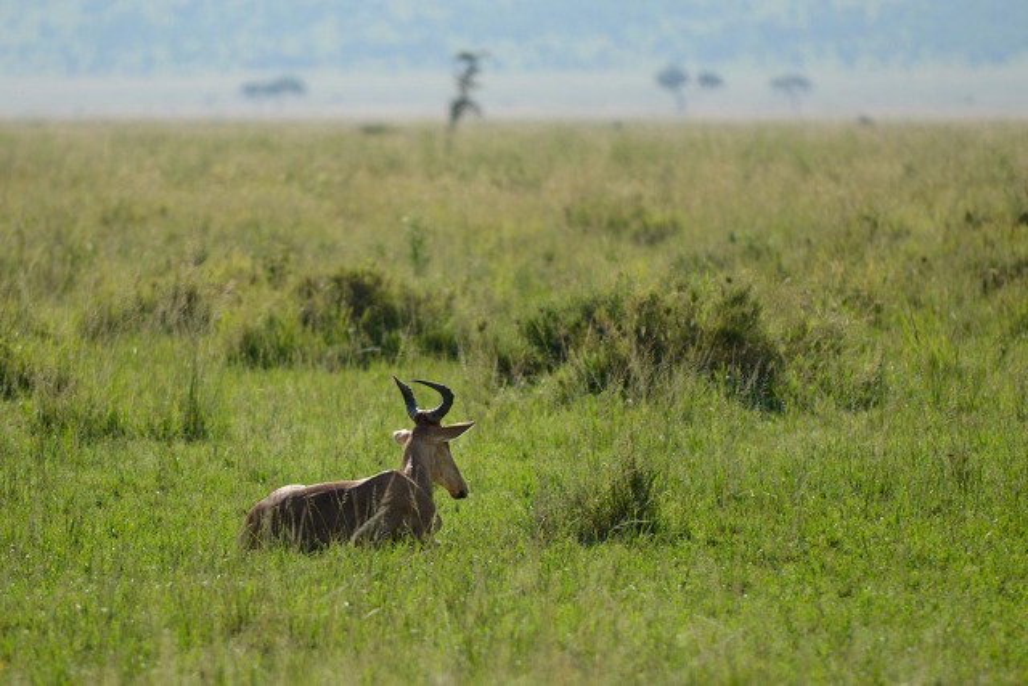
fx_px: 5712
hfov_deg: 10.3
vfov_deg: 6.9
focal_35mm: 200
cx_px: 514
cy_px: 343
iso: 400
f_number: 2.8
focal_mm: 200
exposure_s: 1/6400
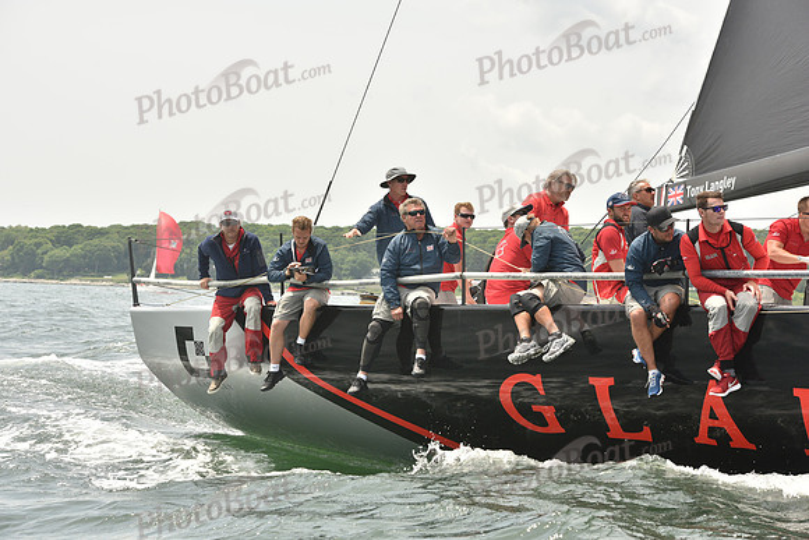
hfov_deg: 21.5
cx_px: 404
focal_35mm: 95
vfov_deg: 14.4
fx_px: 2135
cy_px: 270
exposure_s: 1/1000
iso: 400
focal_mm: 95
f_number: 7.1
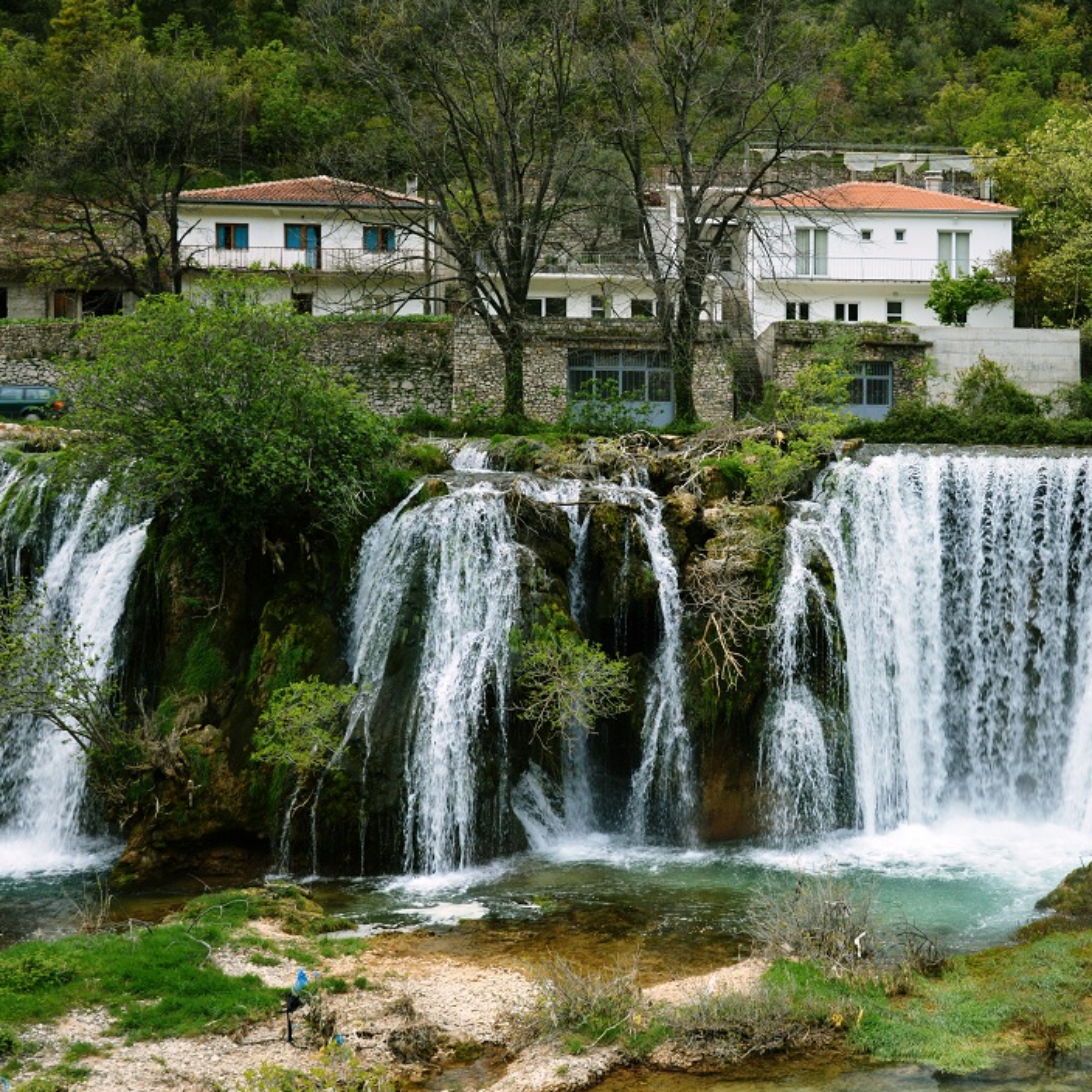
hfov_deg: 35.2
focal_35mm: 47
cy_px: 548
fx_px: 1677
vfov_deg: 36.1
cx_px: 829
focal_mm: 24
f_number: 5.6
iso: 280
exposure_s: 1/125
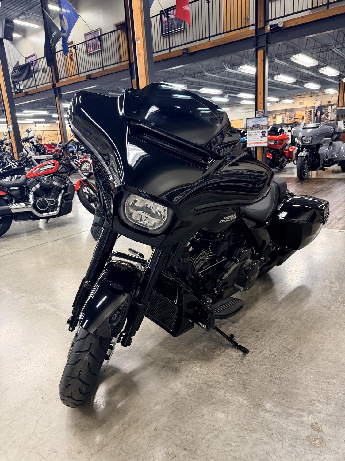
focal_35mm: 24
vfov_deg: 71.6
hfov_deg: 56.8
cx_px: 172
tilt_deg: -16.8
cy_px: 230
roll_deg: +4.0
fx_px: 319
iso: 320
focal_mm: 6.76
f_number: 1.78
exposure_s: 1/60
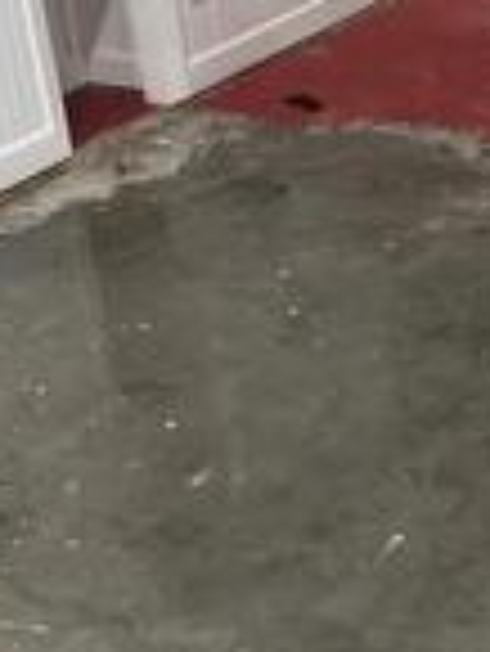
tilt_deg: -29.3
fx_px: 1621
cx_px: 463
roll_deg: +5.1
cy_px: 432
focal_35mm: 86
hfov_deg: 16.9
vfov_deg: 22.6
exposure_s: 1/59
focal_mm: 5.1
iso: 500
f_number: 1.6
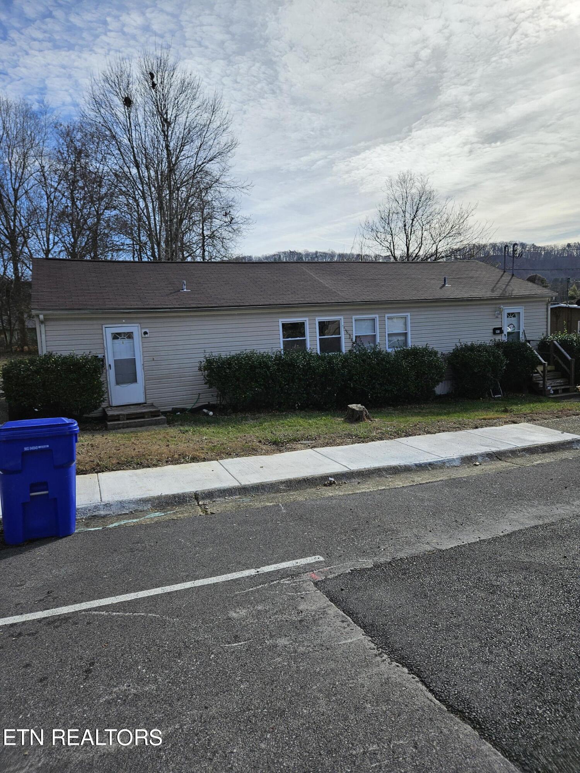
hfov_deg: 58.9
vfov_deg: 73.9
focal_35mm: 23
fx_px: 514
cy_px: 386
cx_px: 290
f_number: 1.8
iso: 25
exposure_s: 1/3050
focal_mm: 5.4
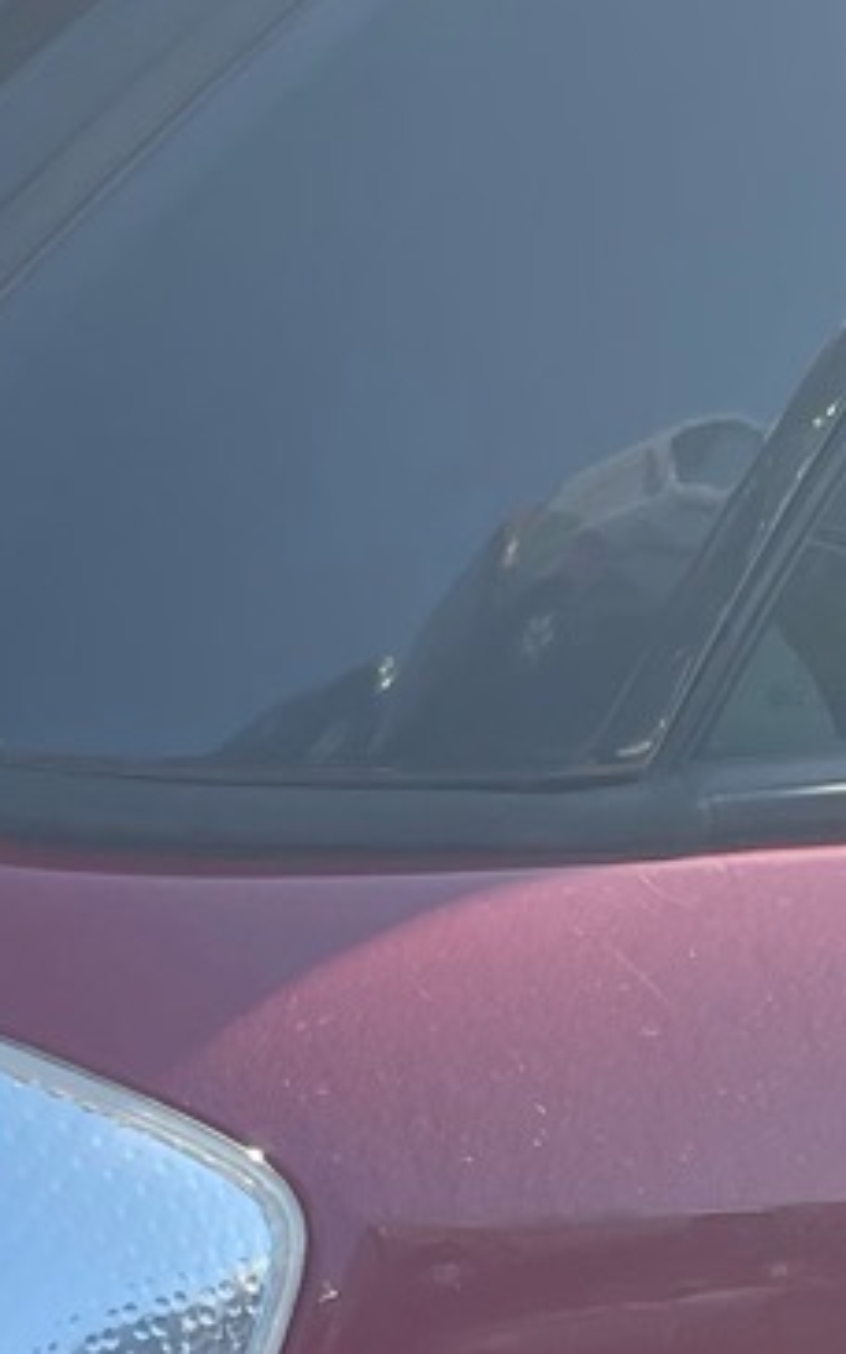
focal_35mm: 136
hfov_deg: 9.6
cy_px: 1428
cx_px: 208
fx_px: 5019
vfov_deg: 15.0
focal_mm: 4.2
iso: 32
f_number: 1.6
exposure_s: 1/1531
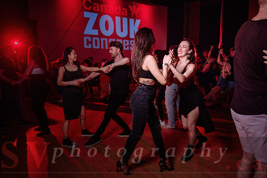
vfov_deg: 50.6
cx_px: 139
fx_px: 188
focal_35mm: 25
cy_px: 90
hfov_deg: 70.6
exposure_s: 1/125
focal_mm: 24
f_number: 3.5
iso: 800
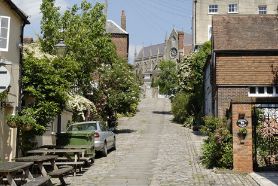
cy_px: 89
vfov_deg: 20.7
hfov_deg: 30.5
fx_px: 510
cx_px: 143
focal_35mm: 66
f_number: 11
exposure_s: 1/100
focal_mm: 32
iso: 100
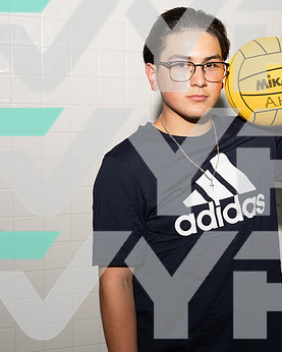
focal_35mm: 55
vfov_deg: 34.1
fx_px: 574
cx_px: 217
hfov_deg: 27.2
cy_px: 162
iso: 1250
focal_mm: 35
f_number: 11
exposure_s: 1/250
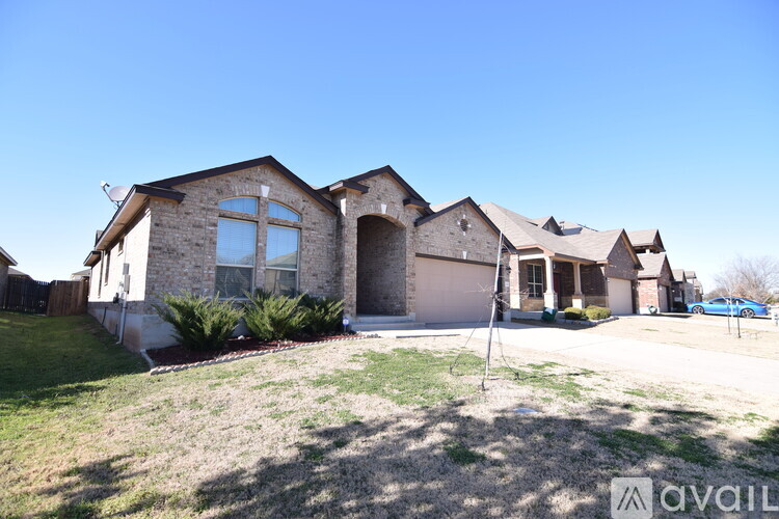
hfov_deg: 95.0
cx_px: 390
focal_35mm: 16
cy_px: 260
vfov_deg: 72.1
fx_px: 357
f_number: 7.1
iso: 100
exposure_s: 1/400
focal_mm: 11
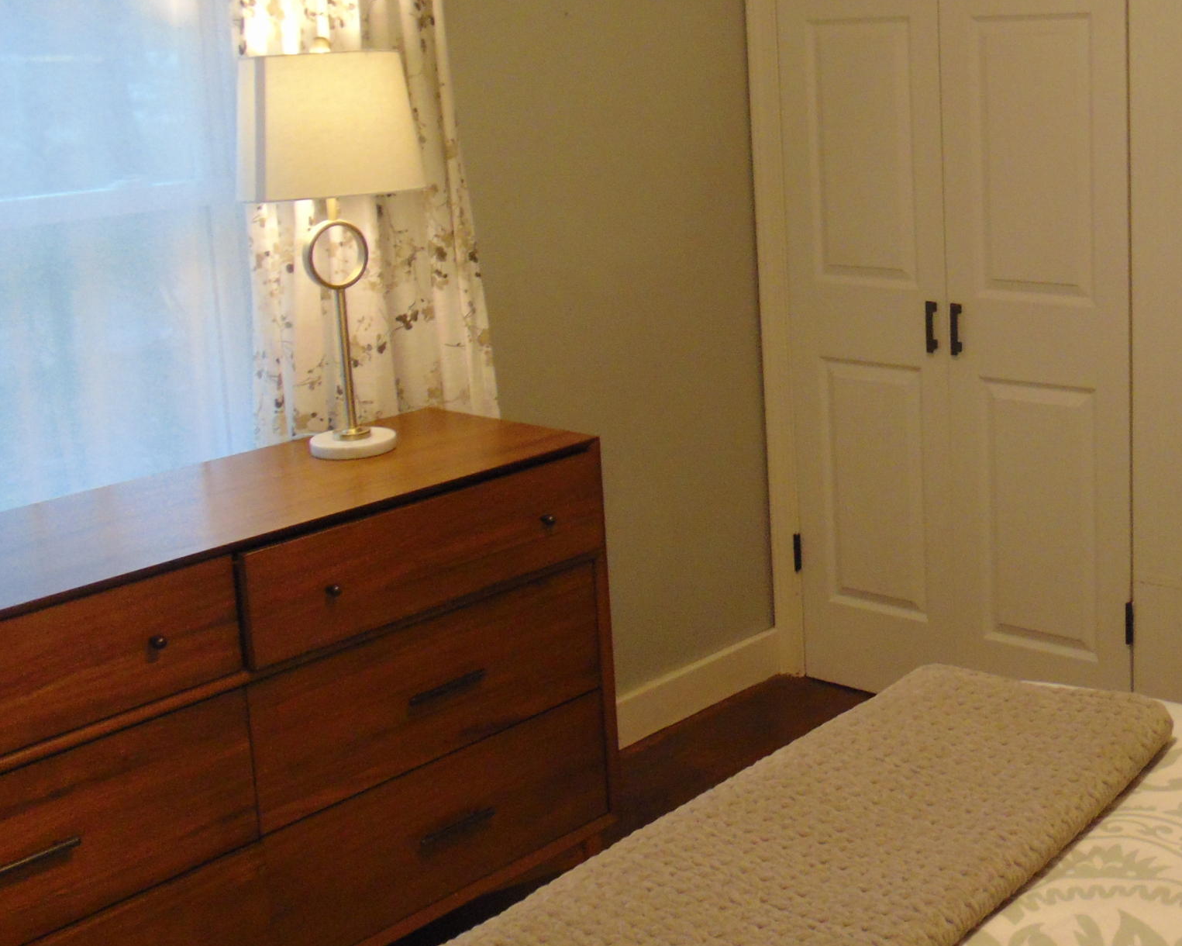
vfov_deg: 31.2
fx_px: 1679
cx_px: 877
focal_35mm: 48
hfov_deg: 37.9
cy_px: 328
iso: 200
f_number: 3
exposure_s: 1/40
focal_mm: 4.5
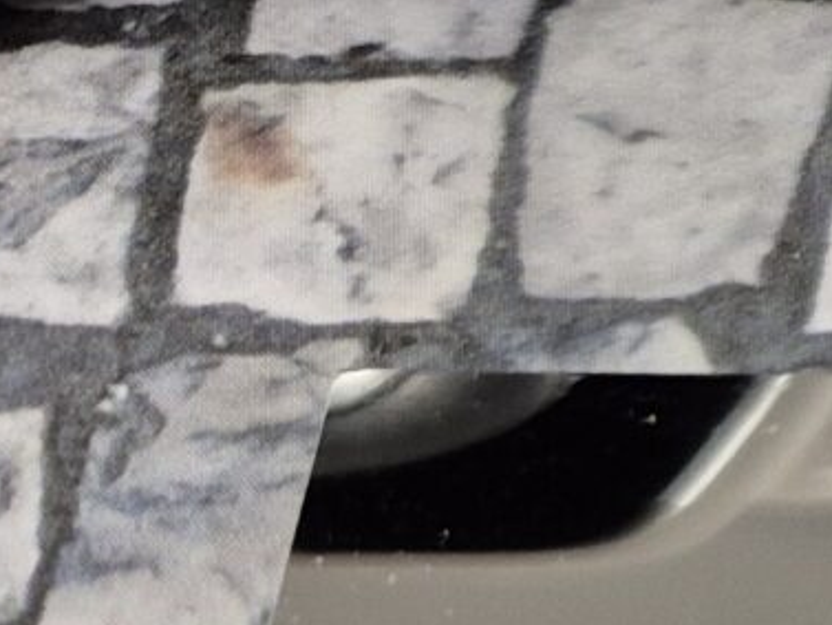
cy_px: -38
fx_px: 3751
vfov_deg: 9.4
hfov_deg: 9.4
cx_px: 2659
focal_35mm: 156
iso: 320
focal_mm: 5.4
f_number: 1.8
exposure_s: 1/100
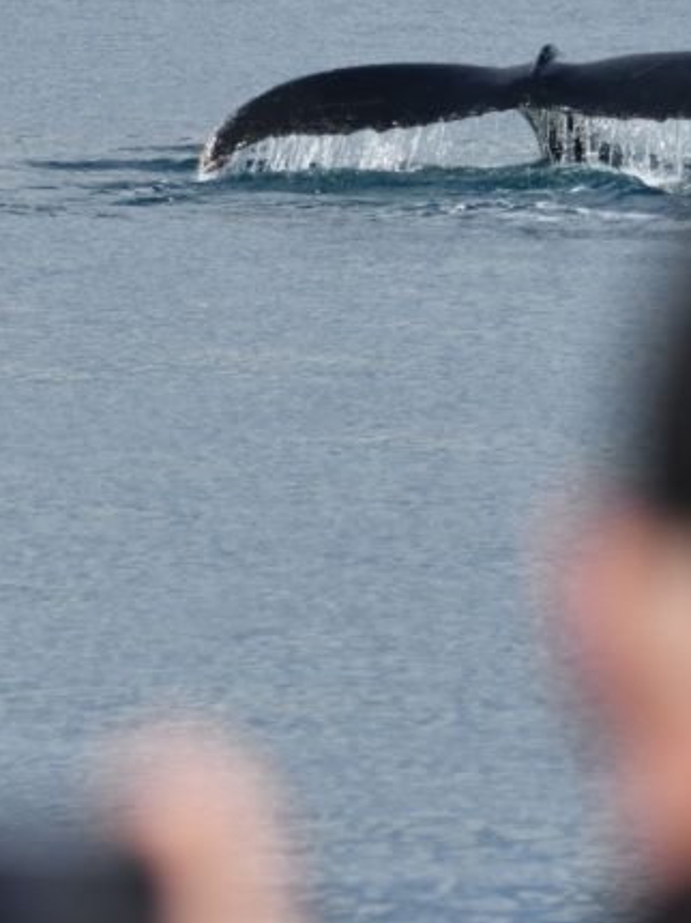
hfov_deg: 3.9
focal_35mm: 376
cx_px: 530
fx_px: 10017
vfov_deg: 5.3
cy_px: 383
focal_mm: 210
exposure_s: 1/8000
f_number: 5.3
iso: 720
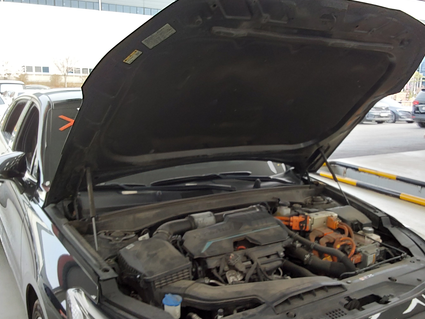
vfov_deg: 41.8
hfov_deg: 53.9
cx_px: 233
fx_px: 417
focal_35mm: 34
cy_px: 164
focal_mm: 2.91
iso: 100
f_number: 1.9
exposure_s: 1/120
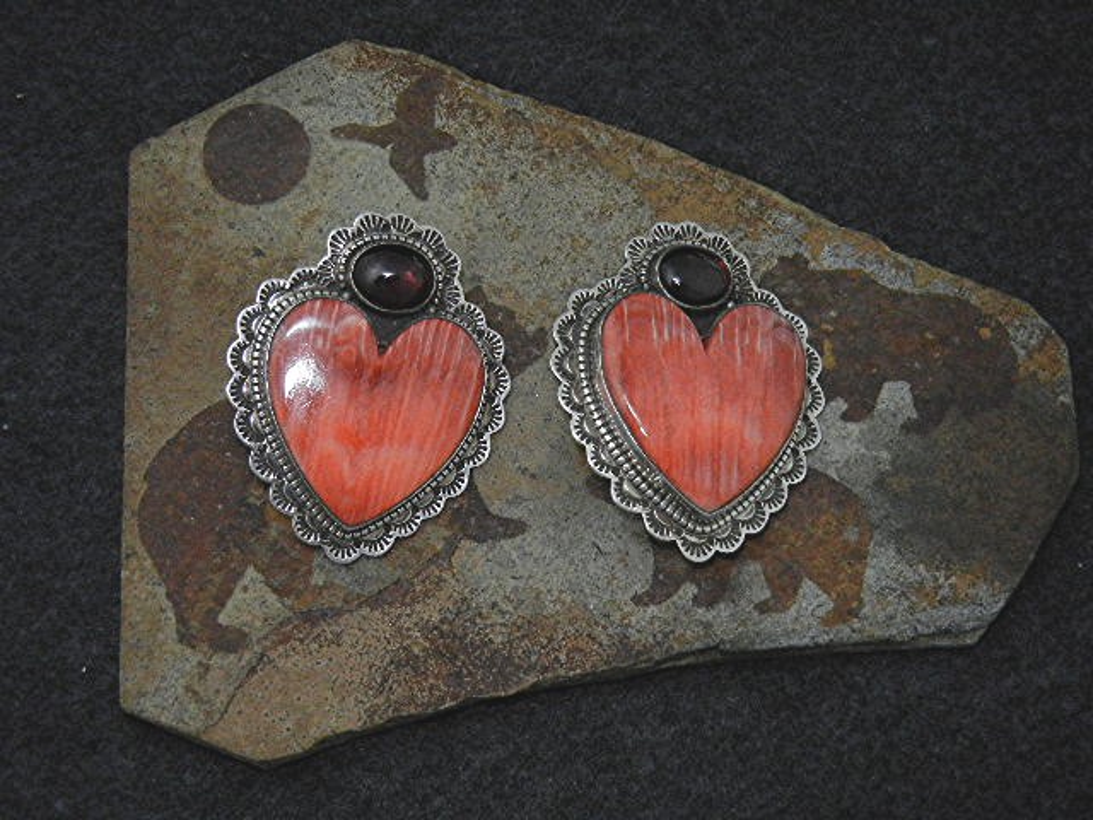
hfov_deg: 42.1
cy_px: 410
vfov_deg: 32.2
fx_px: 1421
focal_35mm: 45
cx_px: 546
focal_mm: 8.1
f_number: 7.6
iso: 800
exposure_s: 1/30
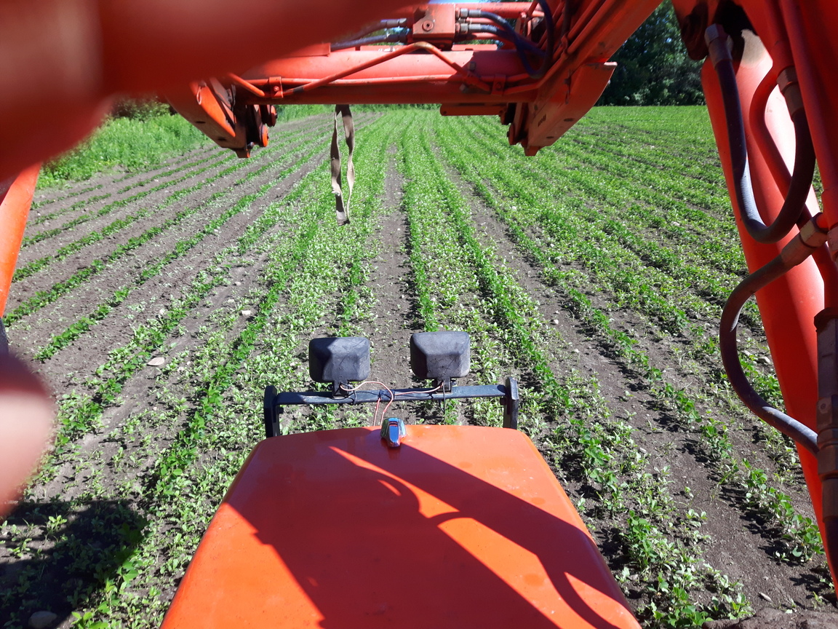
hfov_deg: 58.4
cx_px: 419
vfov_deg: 45.4
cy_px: 314
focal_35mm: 31
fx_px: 750
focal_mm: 3.7
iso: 40
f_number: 1.9
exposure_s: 1/595
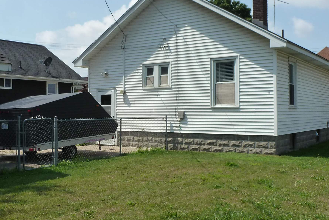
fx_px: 393
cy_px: 111
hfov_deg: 45.2
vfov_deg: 31.2
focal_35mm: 43
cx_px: 130
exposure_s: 1/1300
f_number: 3.3
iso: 160
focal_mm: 4.3
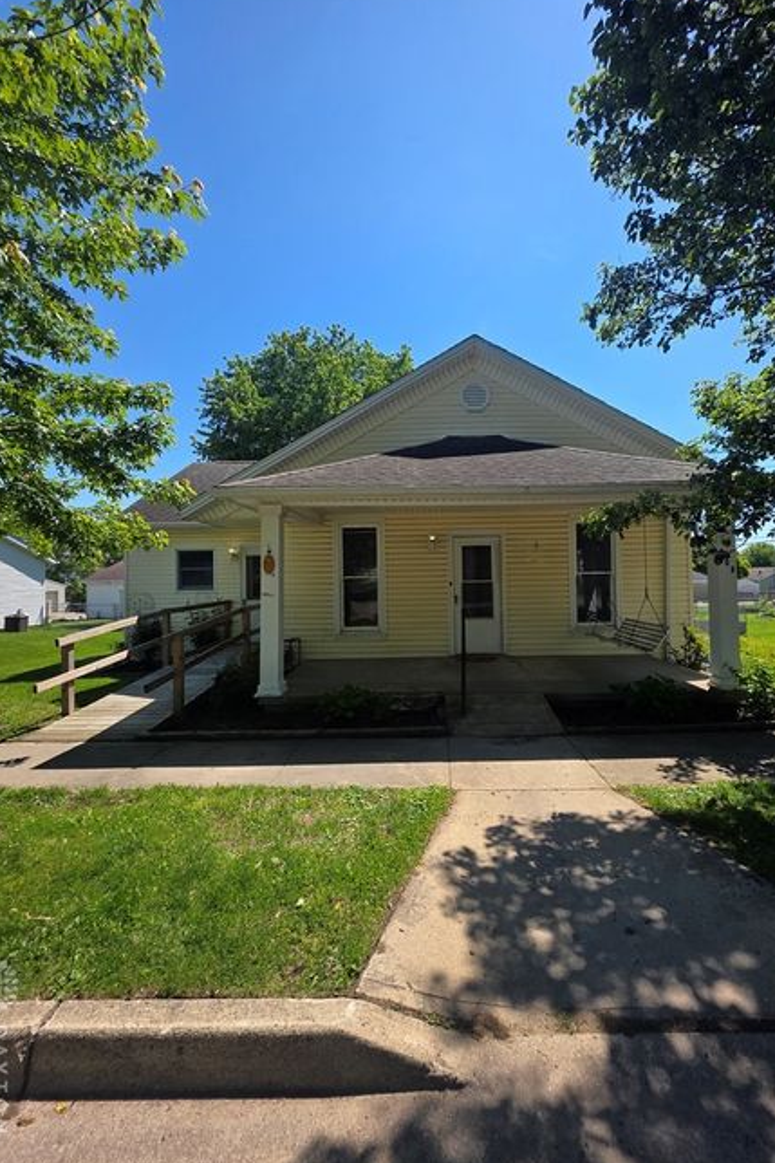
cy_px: 575
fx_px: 452
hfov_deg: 81.0
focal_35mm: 14
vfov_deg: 104.3
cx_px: 417
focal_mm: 2.2
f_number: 1.9
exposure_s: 1/2000
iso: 50
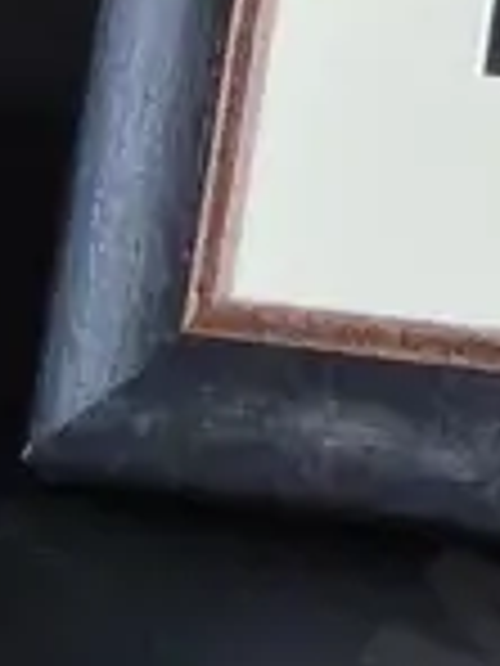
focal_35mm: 187
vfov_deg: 9.5
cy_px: -914
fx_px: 3601
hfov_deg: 6.9
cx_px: 1640
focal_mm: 2.87
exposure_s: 1/100
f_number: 2
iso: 160
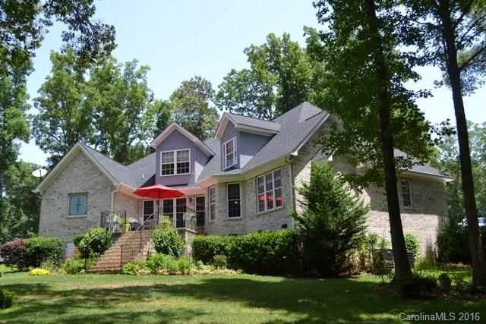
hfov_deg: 53.1
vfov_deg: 36.9
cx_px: 243
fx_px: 486
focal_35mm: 36
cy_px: 162
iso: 100
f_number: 6.3
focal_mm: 24
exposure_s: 1/160
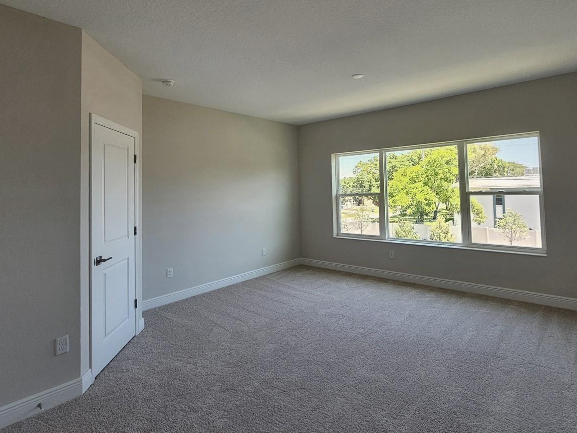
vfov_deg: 70.8
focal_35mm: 18
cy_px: 171
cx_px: 298
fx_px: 300
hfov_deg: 87.7
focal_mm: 2.2
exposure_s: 1/120
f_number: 2.2
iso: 100
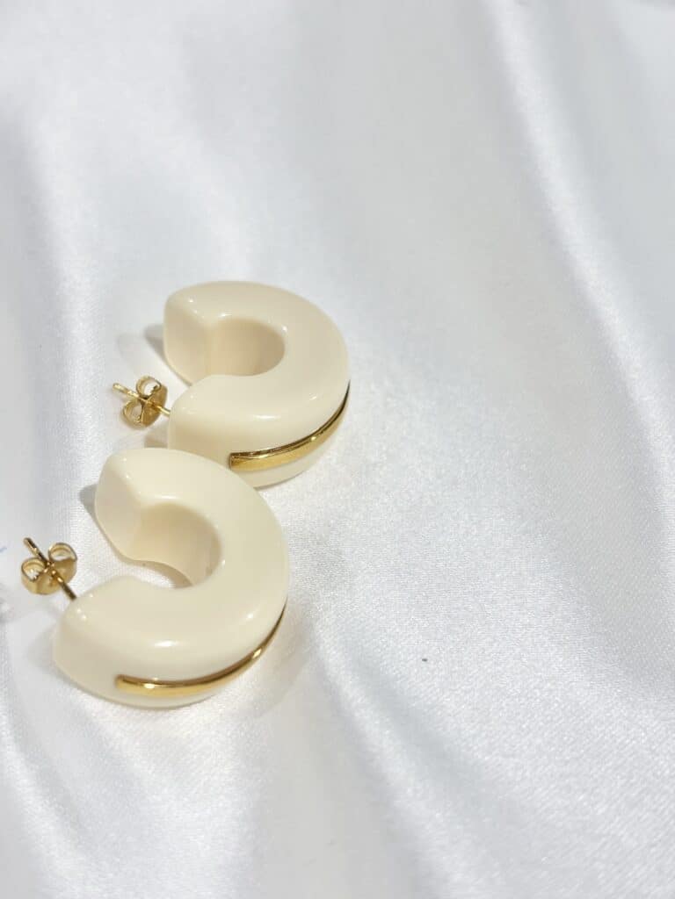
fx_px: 1352
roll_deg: +13.6
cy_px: 450
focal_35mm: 52
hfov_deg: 28.0
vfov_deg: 36.8
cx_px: 338
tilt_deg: -42.7
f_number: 1.6
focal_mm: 5.96
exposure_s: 1/358
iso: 32
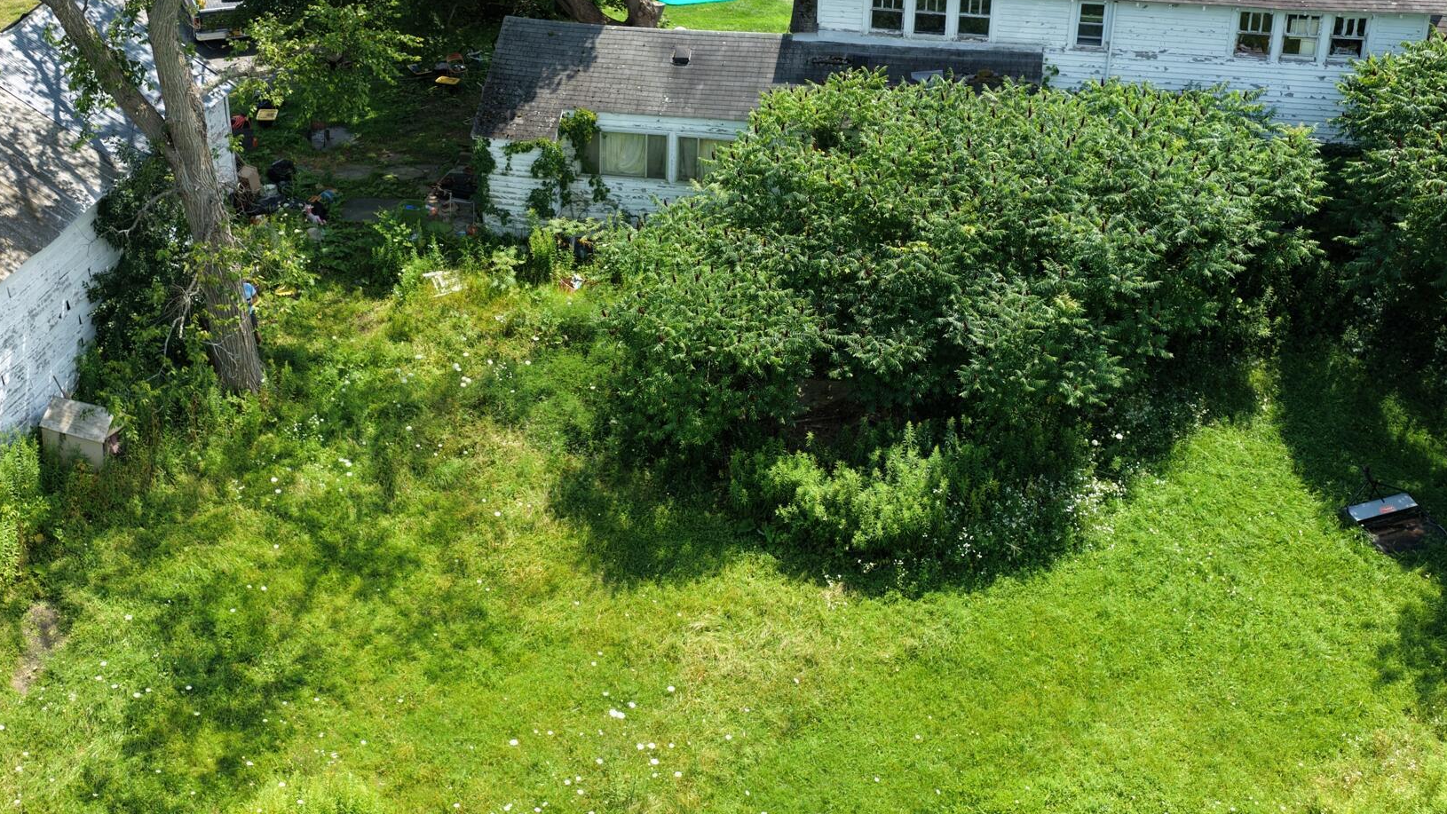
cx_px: 636
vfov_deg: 26.4
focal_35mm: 45
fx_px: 1727
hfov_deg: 45.4
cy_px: 261
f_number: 2.8
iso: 125
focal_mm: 14.45
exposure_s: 1/500
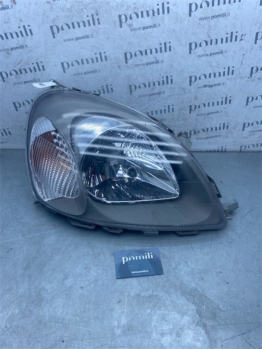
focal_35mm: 26
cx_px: 131
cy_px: 174
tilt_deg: -38.5
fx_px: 262
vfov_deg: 67.3
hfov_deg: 53.1
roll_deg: -2.7
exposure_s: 1/990
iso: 32
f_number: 1.8
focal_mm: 4.25
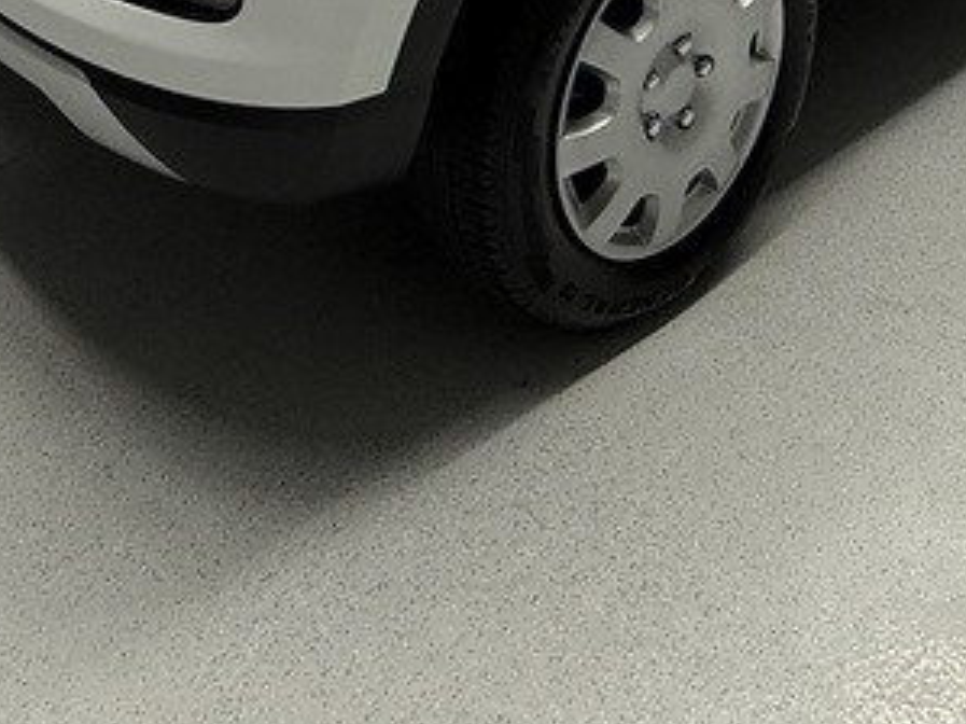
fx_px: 1339
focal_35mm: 48
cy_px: -420
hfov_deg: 39.6
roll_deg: +1.2
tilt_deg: -12.0
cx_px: 417
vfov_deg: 23.1
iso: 200
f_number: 2.2
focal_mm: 2.22
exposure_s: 1/100
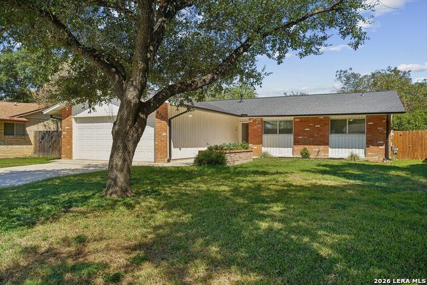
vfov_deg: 45.0
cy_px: 142
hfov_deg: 63.6
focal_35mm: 29
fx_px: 344
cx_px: 214
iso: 125
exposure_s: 1/250
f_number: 7.1
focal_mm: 29
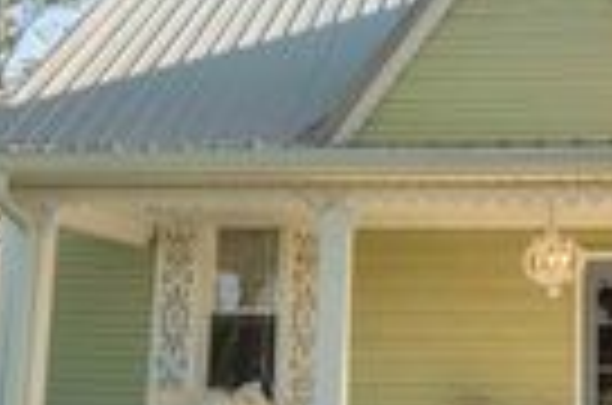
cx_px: 536
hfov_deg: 32.5
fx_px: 1001
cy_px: 232
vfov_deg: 22.9
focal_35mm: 59
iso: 200
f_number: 5.6
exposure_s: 1/250
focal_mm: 10.5
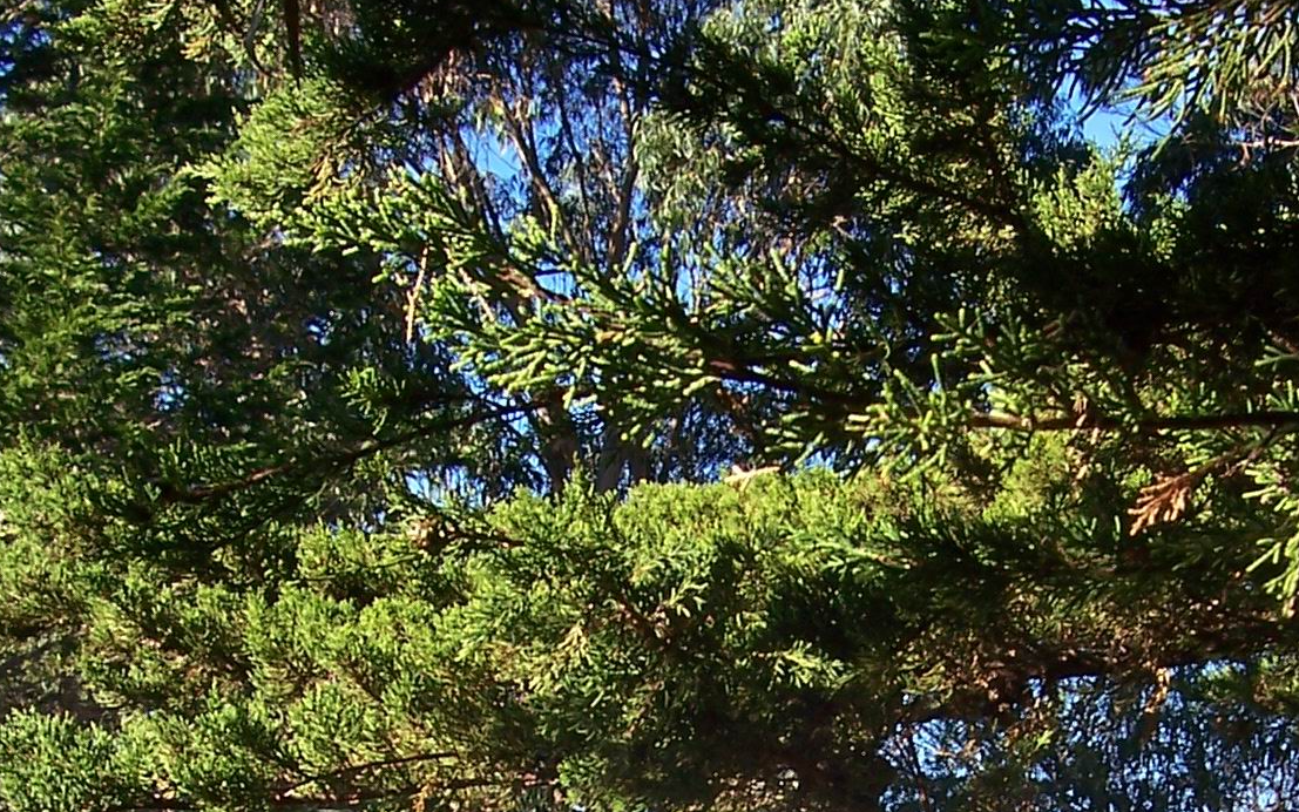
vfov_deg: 16.6
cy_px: 984
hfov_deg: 27.4
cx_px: 796
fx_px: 2655
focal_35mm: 75
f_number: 5.6
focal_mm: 5.6
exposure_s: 1/180
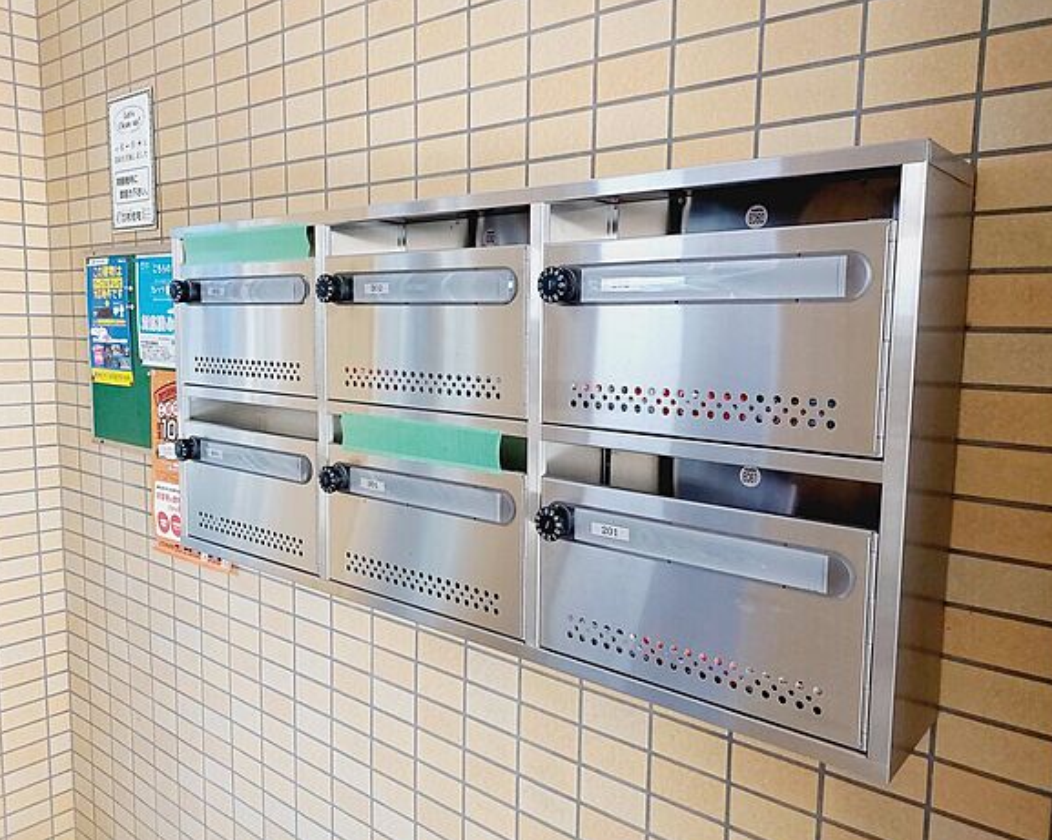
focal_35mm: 26
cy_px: 430
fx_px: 809
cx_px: 514
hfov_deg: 66.0
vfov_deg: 54.9
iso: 320
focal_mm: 5.23
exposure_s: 1/120
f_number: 1.8
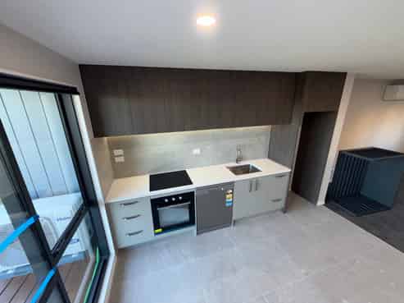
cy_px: 152
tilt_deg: -16.5
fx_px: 163
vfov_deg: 85.6
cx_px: 202
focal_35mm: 14
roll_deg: +1.0
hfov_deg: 102.1
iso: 100
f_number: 2.2
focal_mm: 2.22
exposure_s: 1/100
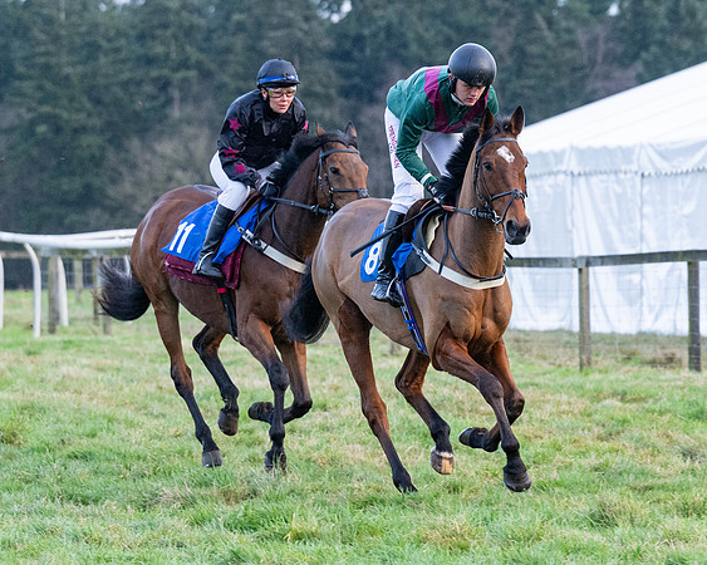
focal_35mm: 266
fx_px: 5559
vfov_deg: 5.8
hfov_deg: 7.3
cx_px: 535
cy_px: 282
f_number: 4
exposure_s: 1/500
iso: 1250
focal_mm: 125
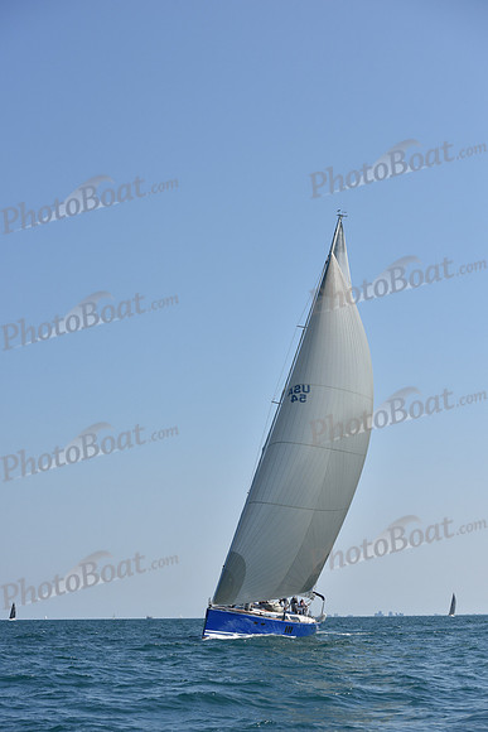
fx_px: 1422
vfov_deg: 28.8
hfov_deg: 19.5
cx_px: 244
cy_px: 366
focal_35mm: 70
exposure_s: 1/1600
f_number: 7.1
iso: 250
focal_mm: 70
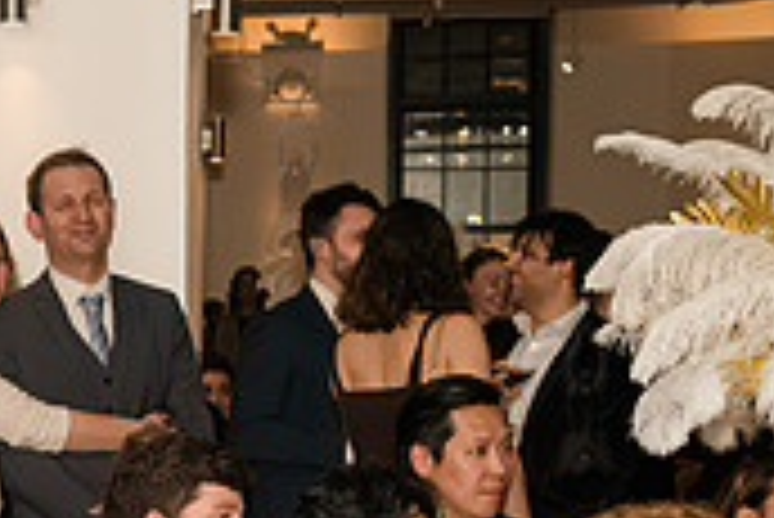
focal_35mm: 118
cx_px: -288
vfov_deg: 11.6
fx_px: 2539
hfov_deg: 16.2
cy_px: 394
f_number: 5
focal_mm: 35
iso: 8000
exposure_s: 1/400
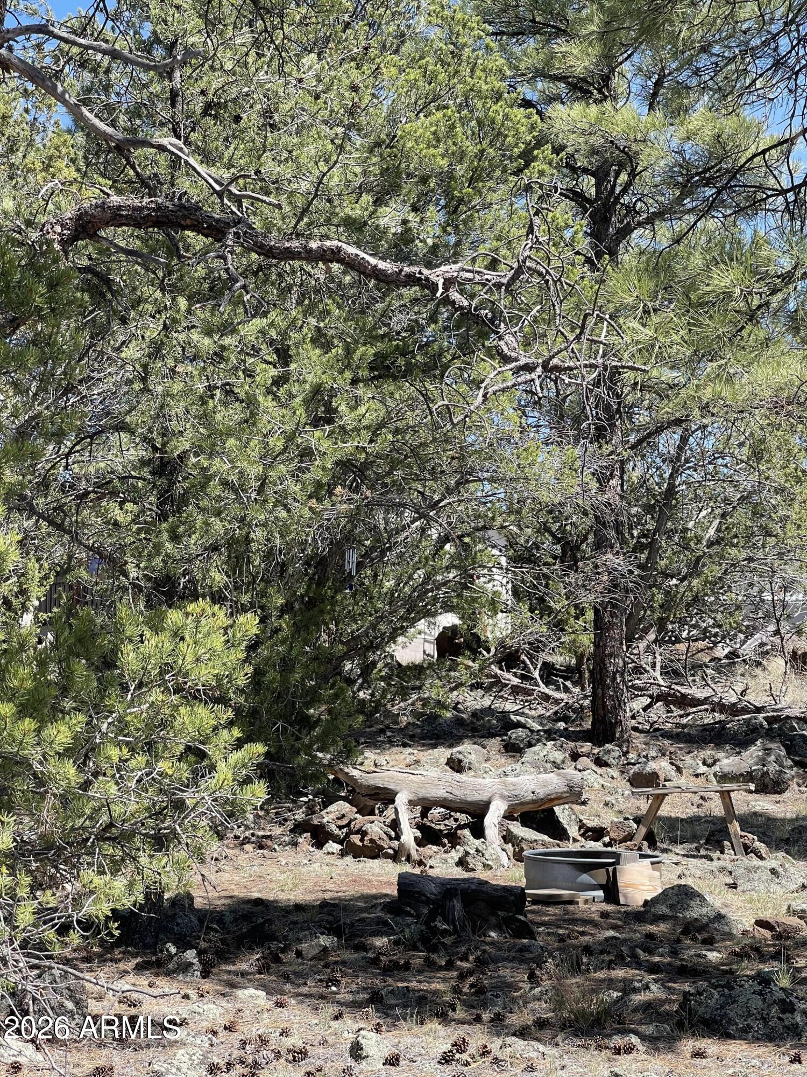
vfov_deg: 30.3
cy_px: 538
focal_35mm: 64
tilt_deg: +7.7
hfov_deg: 22.9
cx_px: 404
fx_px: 1989
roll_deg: -0.8
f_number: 2.2
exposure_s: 1/321
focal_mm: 7.5
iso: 20
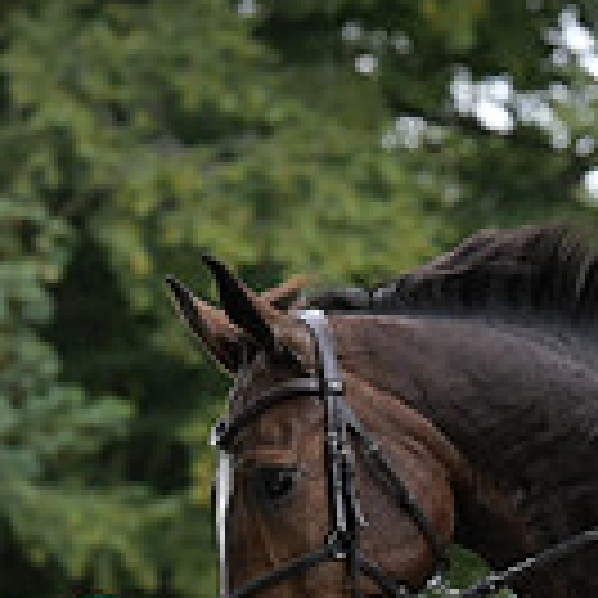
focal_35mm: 573
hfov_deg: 3.0
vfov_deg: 3.1
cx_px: 1075
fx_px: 11199
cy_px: 524
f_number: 5.6
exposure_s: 1/1250
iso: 2200
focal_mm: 155
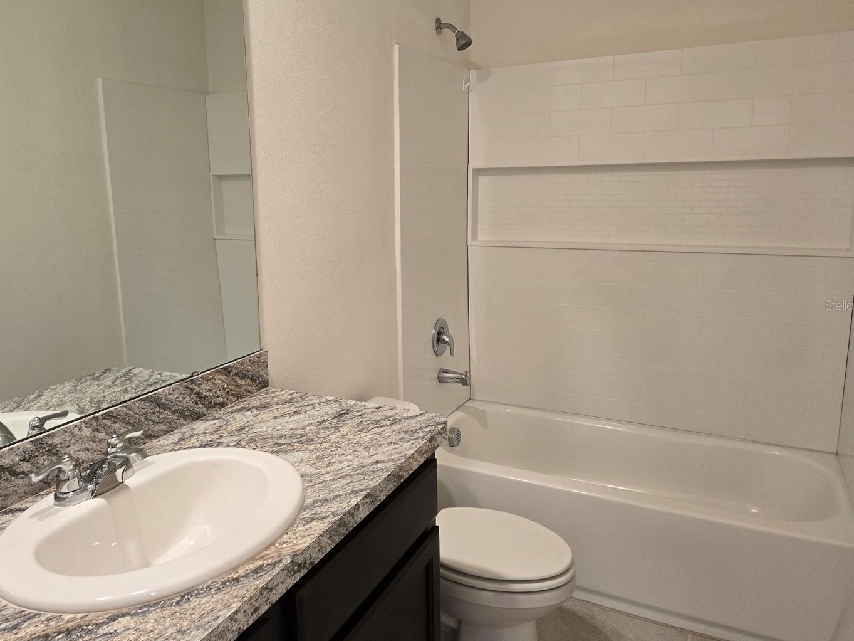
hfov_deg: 65.2
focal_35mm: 27
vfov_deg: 51.3
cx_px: 383
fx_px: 666
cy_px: 305
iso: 200
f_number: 1.8
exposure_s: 1/120
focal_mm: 5.4
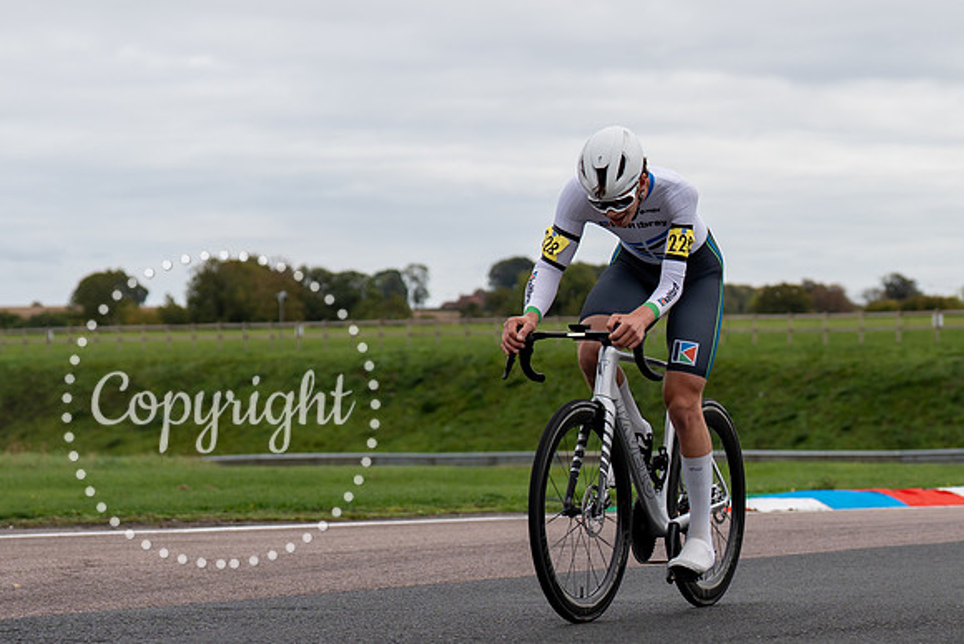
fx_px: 3932
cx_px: 688
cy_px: 414
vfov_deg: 9.3
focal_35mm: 147
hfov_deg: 13.9
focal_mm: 70
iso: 125
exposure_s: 1/1000
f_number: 3.5
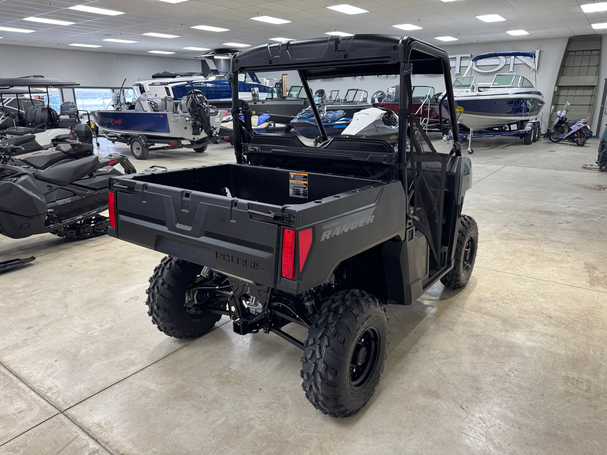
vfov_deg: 56.8
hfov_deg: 71.6
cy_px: 228
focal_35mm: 24
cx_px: 304
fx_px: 421
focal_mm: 6.76
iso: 200
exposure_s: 1/60
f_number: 1.78
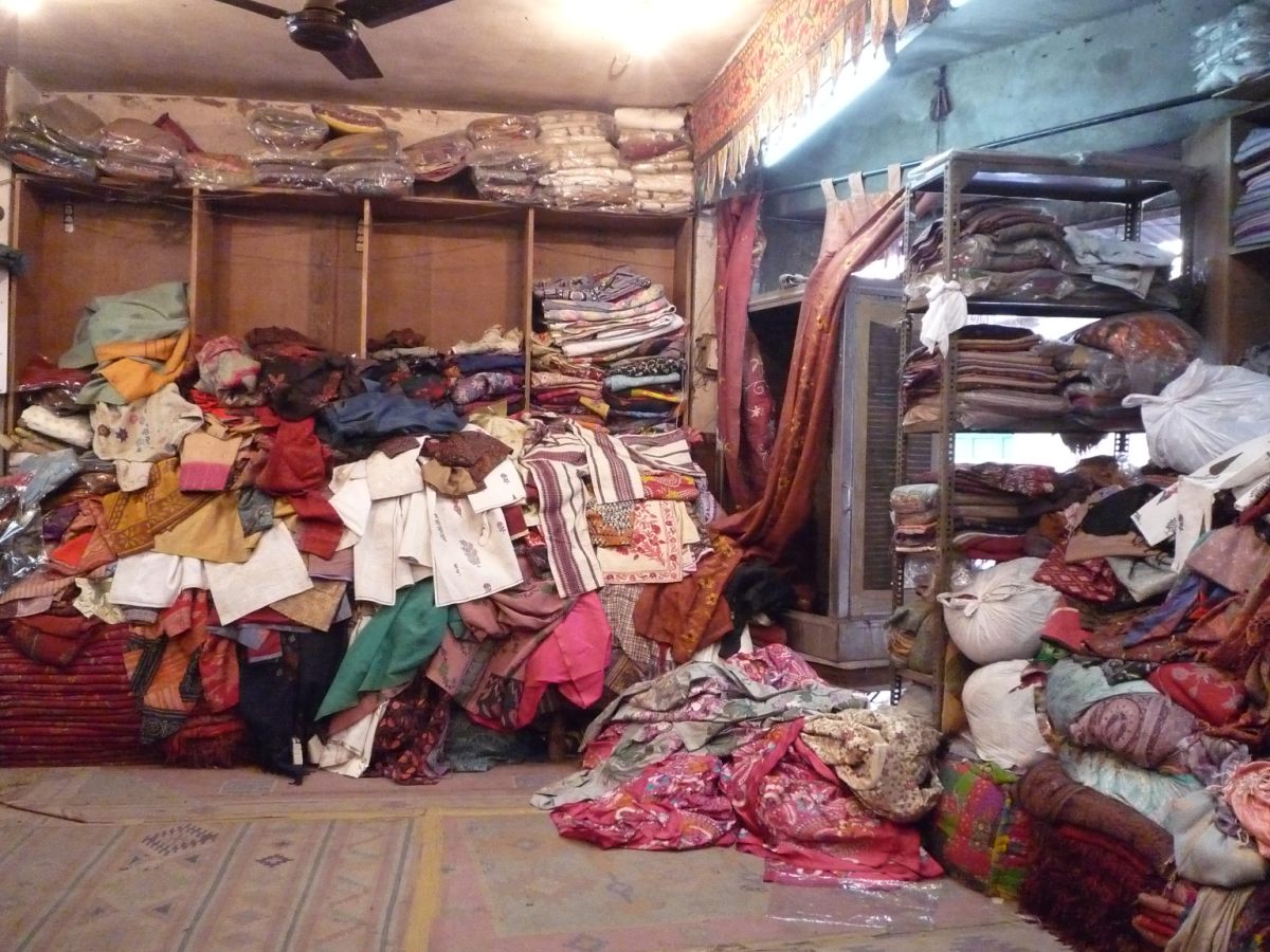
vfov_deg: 44.2
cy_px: 476
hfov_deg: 56.8
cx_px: 635
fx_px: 1174
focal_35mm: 32
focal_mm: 4.7
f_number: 2.9
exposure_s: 1/50
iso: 800
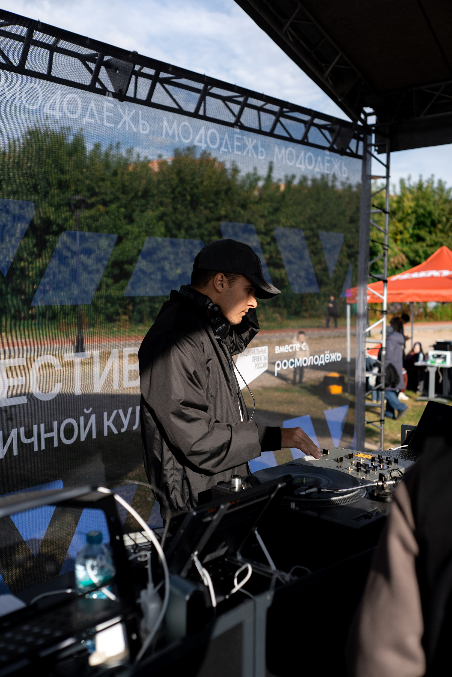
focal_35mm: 35
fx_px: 659
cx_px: 226
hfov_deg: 37.9
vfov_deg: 54.4
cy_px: 338
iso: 100
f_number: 2.5
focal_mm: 35
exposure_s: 1/1600
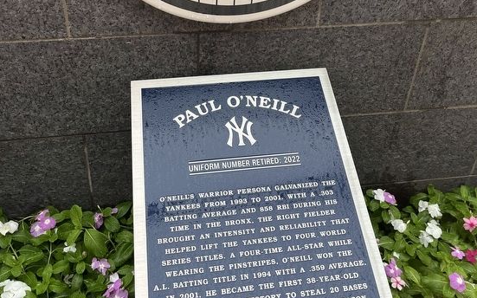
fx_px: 520
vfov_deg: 30.8
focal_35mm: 40
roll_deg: -1.9
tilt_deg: -31.8
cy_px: 40
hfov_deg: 49.3
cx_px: 231
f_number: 1.6
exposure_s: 1/121
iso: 80
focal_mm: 5.1
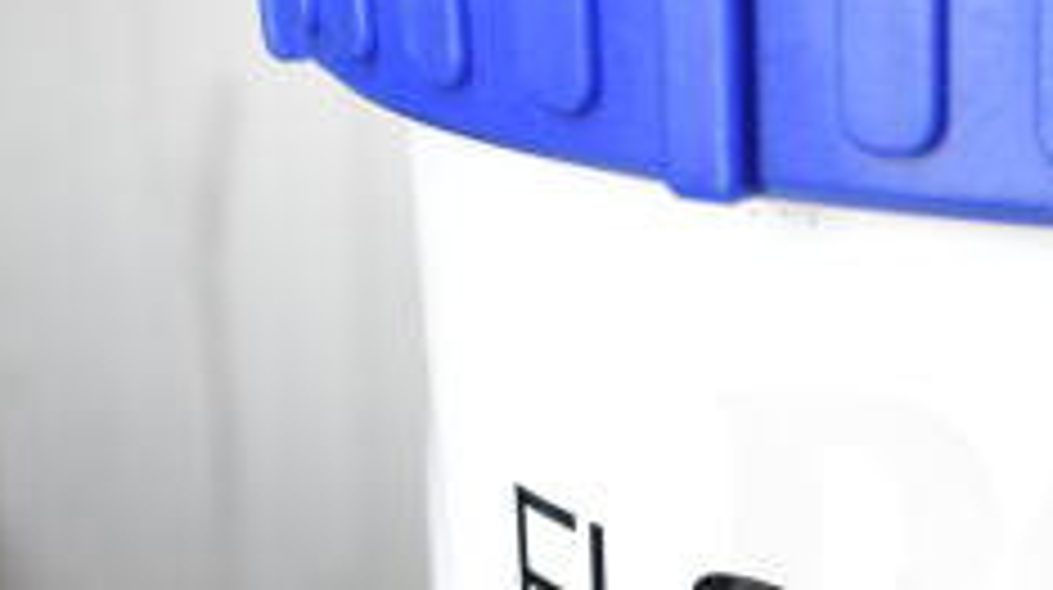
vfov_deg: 12.4
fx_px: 2632
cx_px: 1116
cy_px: 750
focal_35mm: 94
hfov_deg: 21.6
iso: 1600
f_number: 5.6
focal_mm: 23
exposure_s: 1/125
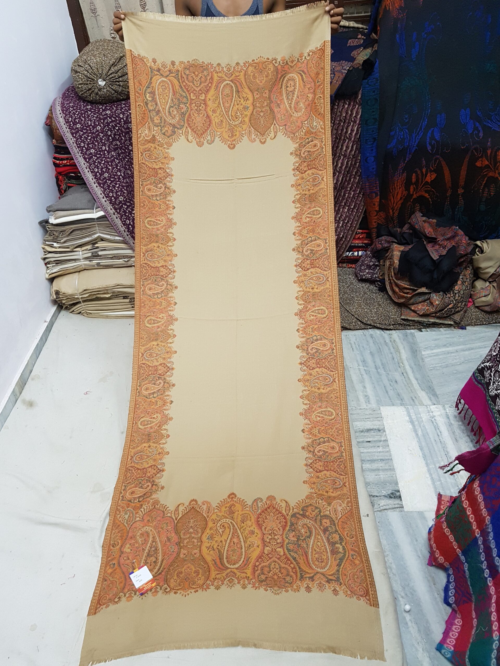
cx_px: 250
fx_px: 501
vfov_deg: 67.3
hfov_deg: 53.1
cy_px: 333
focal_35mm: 26
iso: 200
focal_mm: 4.2
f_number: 1.7
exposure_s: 1/25
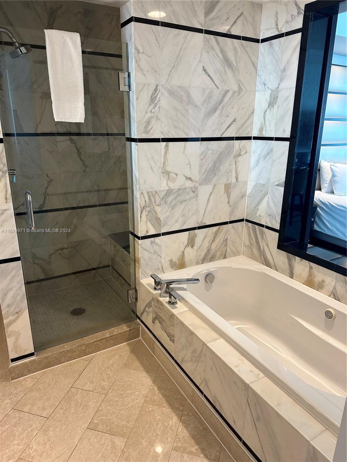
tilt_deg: -18.0
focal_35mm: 24
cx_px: 174
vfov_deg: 71.6
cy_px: 231
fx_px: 321
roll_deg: -1.3
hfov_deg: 56.8
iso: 125
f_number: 1.78
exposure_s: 1/60
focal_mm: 6.86
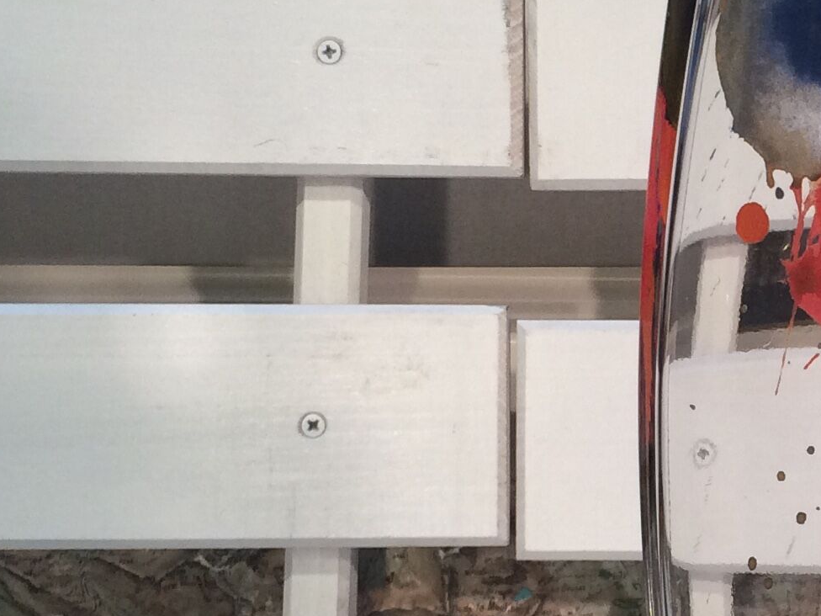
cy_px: 416
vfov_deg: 15.2
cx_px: 905
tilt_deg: -5.4
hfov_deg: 19.4
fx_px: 2301
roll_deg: -0.1
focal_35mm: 97
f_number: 2.2
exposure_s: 1/100
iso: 64
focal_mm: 4.15
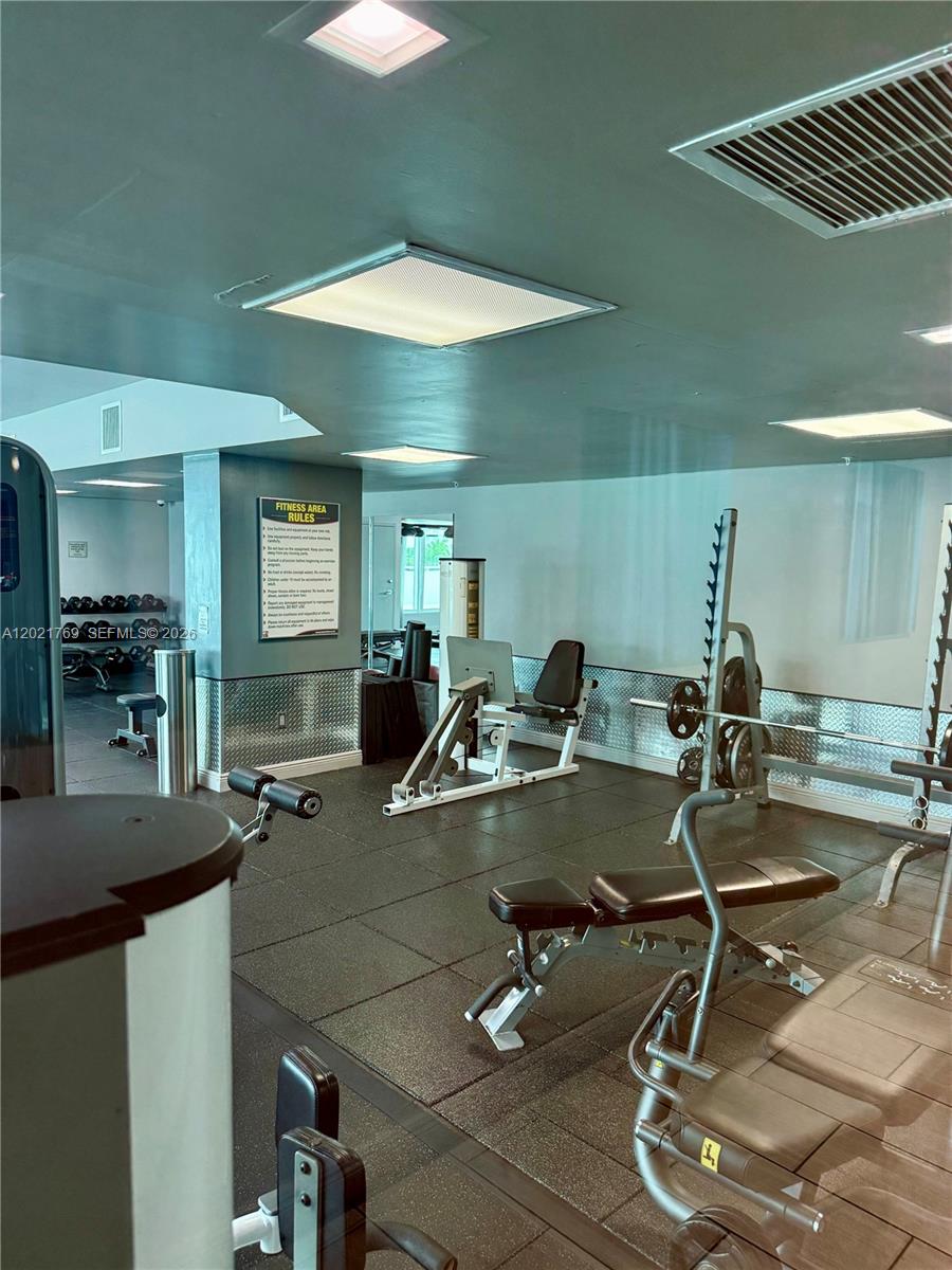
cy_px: 635
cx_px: 476
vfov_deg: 71.6
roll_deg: -0.5
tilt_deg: -6.0
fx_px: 880
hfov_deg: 56.8
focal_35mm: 24
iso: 320
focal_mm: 6.76
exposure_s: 1/120
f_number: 1.78
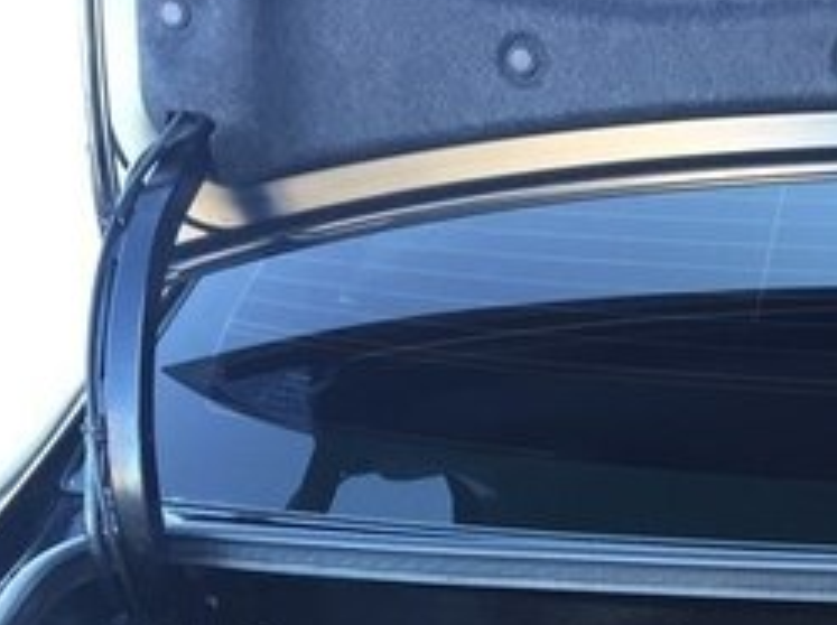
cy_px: 778
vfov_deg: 18.0
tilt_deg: -27.6
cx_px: 965
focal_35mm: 77
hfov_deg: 23.5
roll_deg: -1.9
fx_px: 1859
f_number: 2.2
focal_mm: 4.15
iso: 40
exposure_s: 1/33
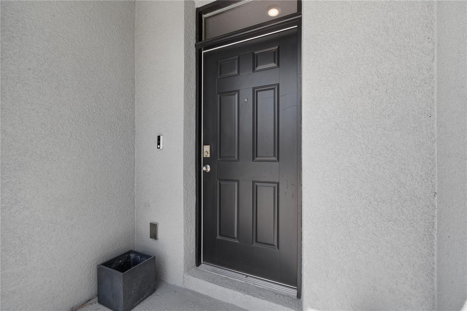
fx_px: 195
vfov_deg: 77.3
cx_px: 234
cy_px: 156
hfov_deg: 100.4
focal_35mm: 15
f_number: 7.1
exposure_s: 1/40
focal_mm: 10
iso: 100
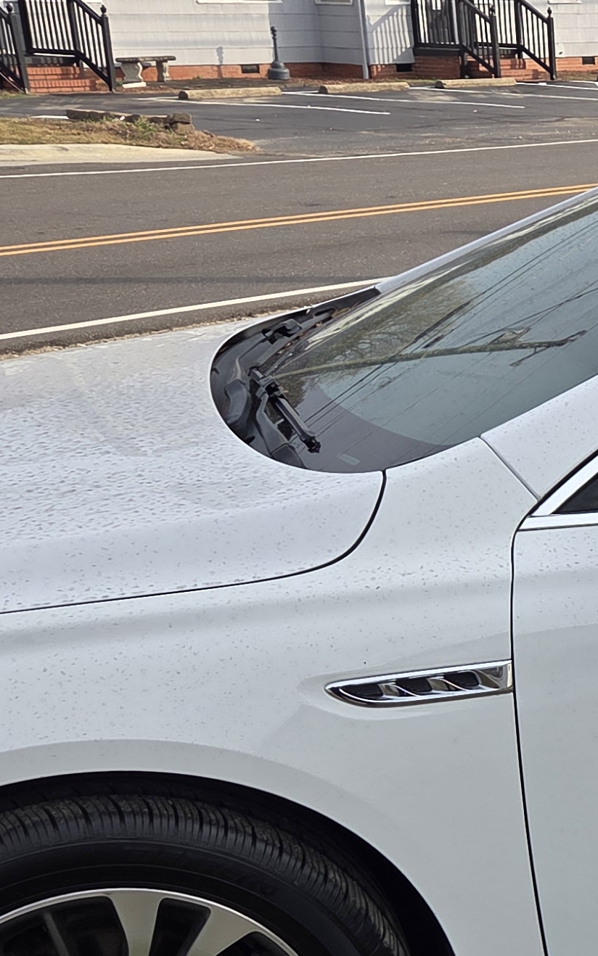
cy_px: 806
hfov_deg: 16.0
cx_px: 919
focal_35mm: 74
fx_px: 1929
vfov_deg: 27.1
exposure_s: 1/2032
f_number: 1.8
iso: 80
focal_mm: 5.4
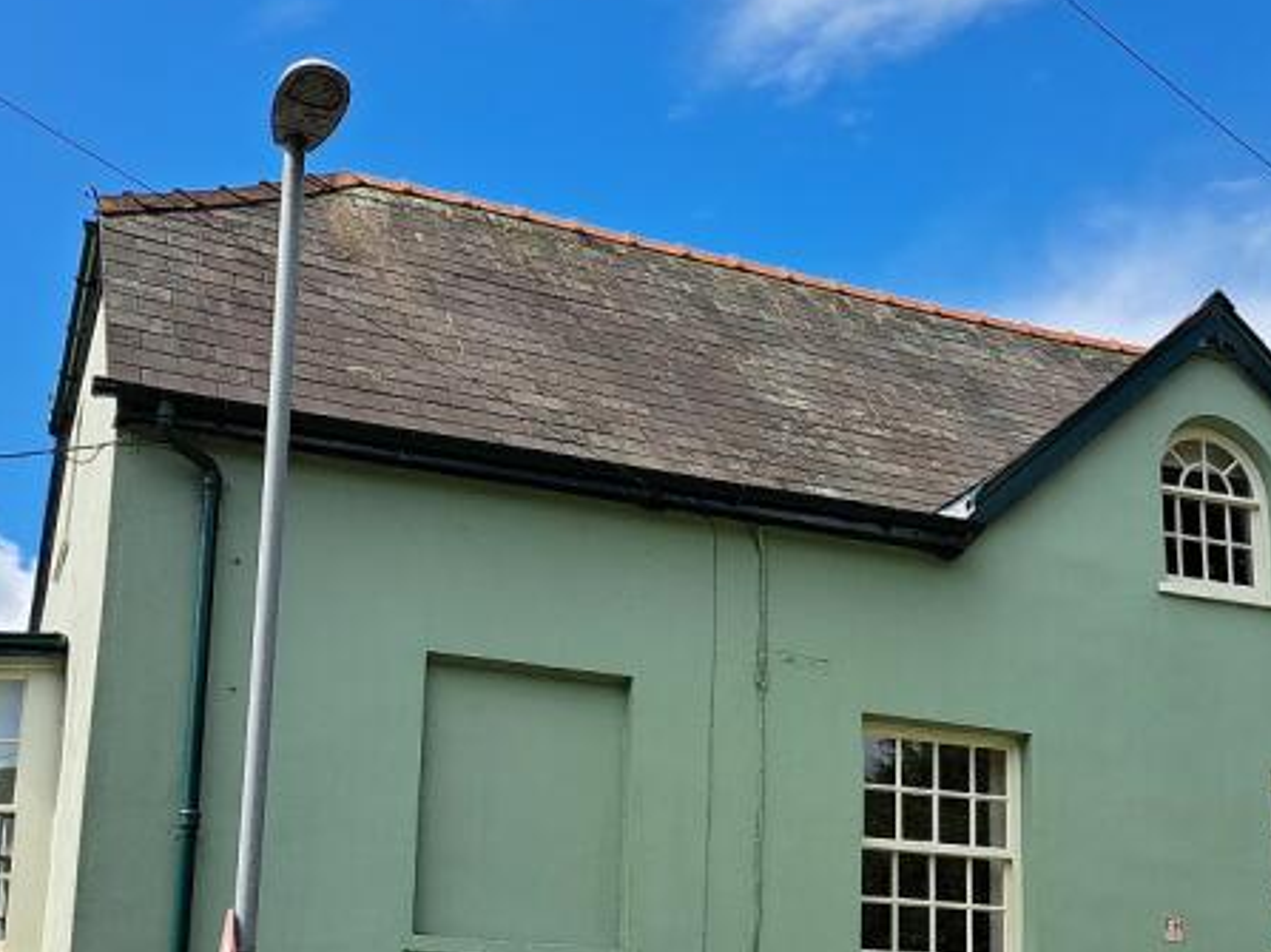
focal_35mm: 55
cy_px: 818
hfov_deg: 34.5
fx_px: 2019
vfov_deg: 25.9
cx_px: 896
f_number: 1.8
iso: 50
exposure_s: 1/1742
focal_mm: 5.23
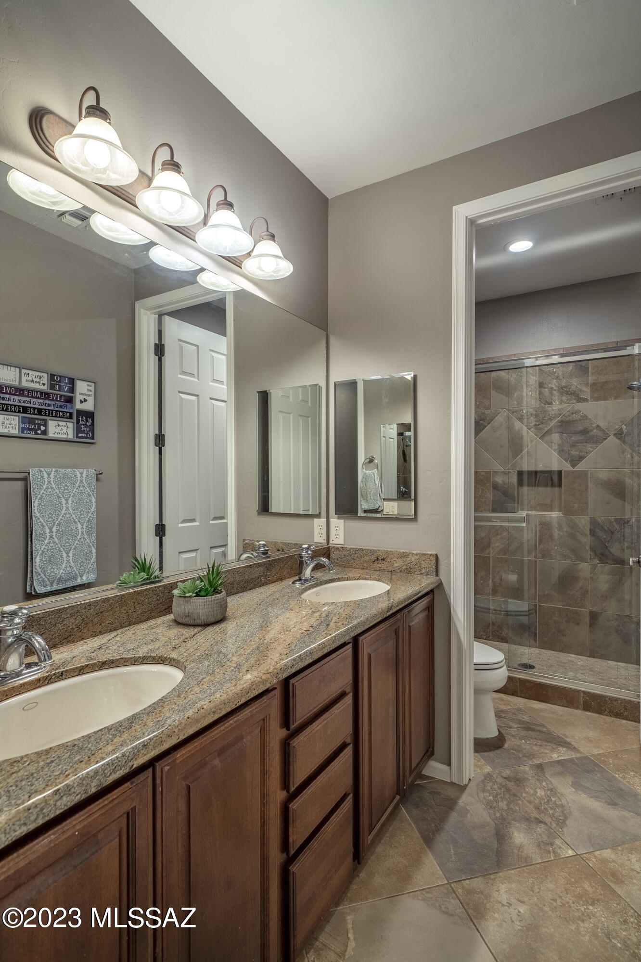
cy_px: 481
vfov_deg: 93.3
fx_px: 454
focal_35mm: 17
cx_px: 320
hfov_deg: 70.4
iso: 200
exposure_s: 1/125
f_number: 7.1
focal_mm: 17
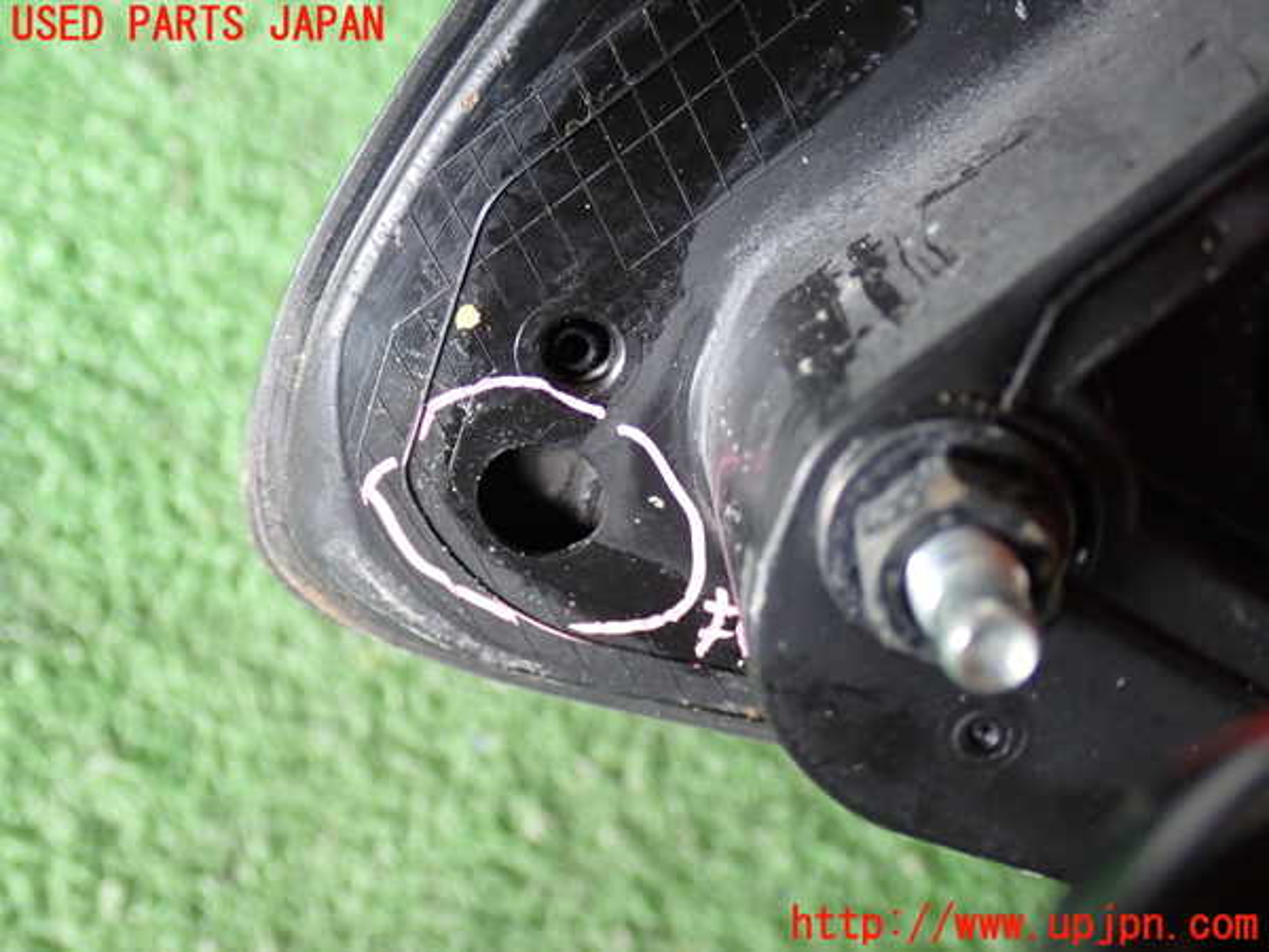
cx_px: 634
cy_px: 476
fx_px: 1723
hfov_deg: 40.4
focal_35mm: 47
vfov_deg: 30.9
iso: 400
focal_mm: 8.4
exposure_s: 1/50
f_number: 3.1
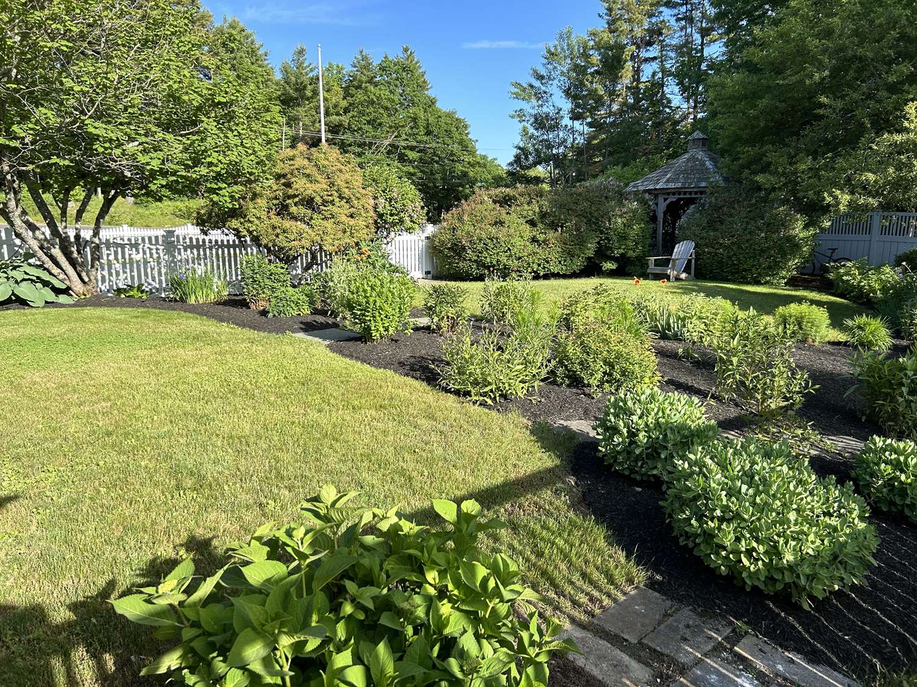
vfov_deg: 53.1
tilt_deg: -11.2
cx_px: 458
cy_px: 344
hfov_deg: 67.3
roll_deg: +1.0
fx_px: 689
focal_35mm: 26
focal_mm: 5.7
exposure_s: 1/1645
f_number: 1.5
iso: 50
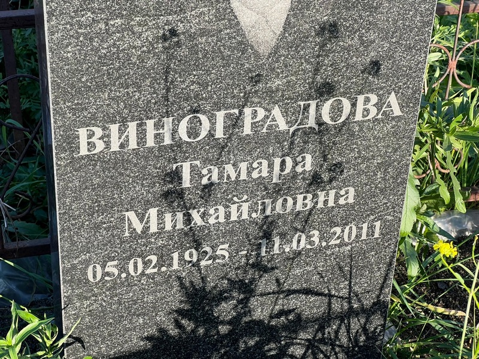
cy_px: 180
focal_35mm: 77
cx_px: 240
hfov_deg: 25.3
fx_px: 1065
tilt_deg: -33.9
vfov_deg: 19.1
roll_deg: -2.6
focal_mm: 9
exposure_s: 1/137
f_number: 2.8
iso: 32
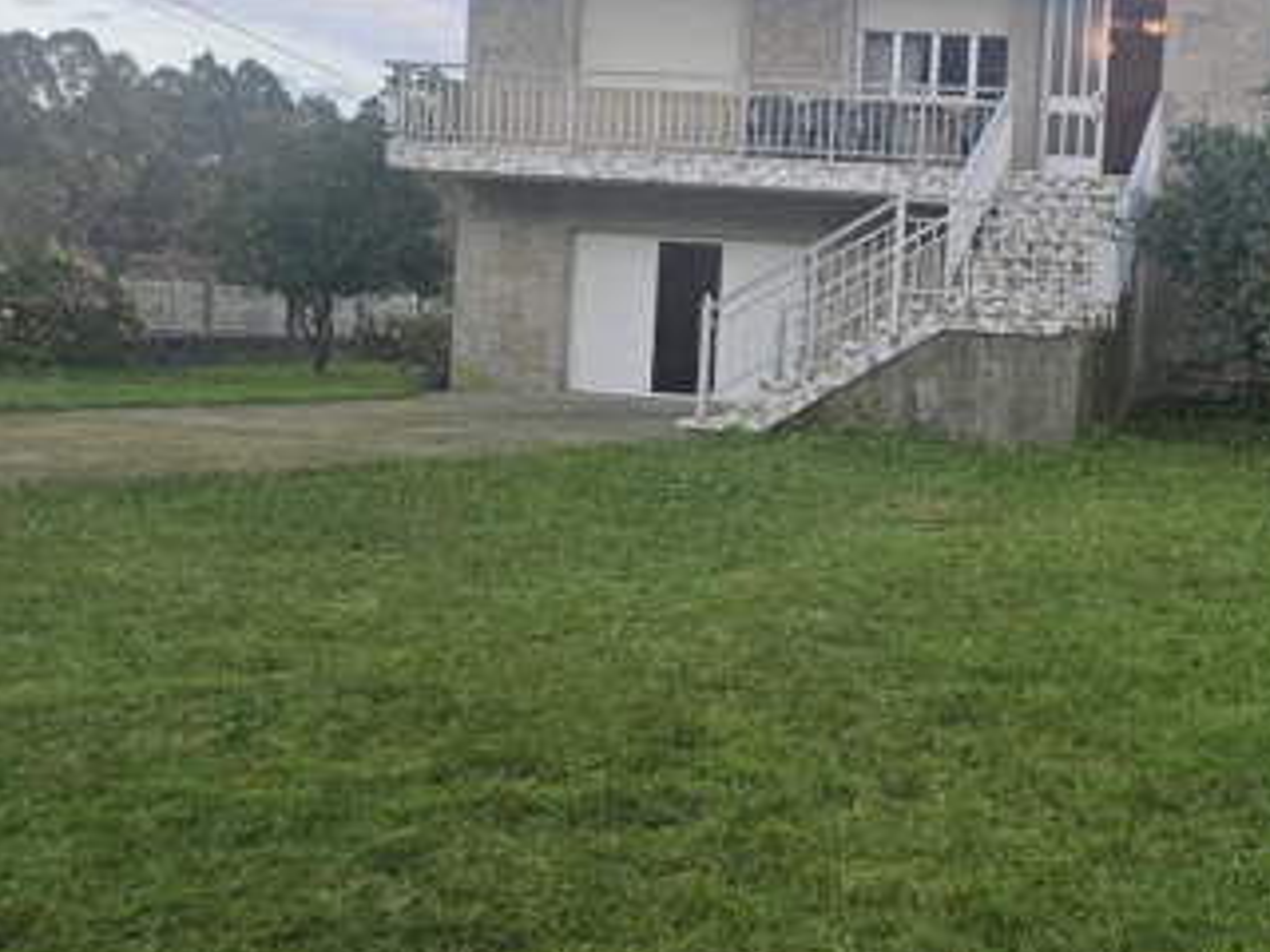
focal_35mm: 42
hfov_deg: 41.2
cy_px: 357
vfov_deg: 34.2
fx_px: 1541
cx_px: 1151
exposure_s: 1/180
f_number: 1.7
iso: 80
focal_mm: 6.3
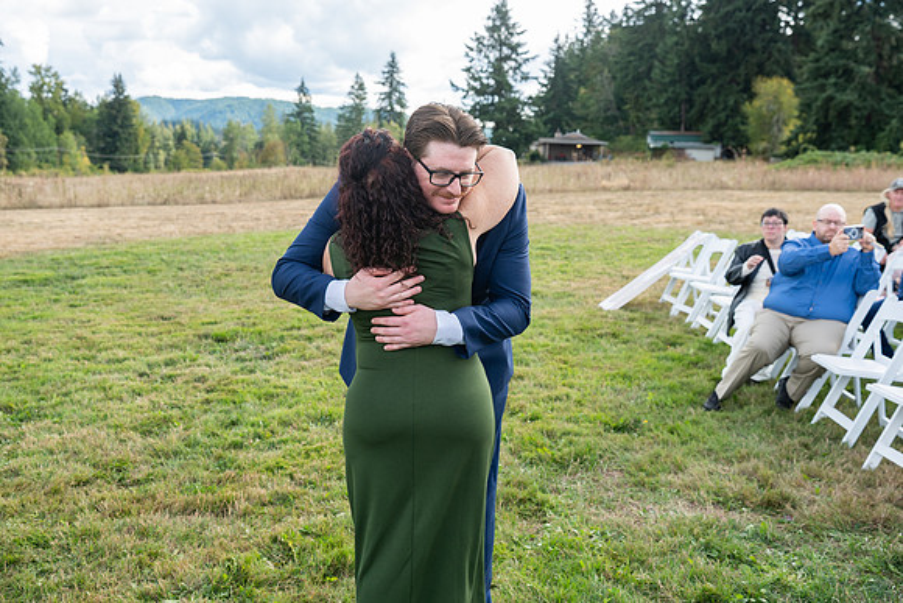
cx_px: 452
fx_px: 928
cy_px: 302
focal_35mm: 37
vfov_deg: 36.0
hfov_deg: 51.9
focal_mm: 37
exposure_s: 1/640
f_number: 4.5
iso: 400
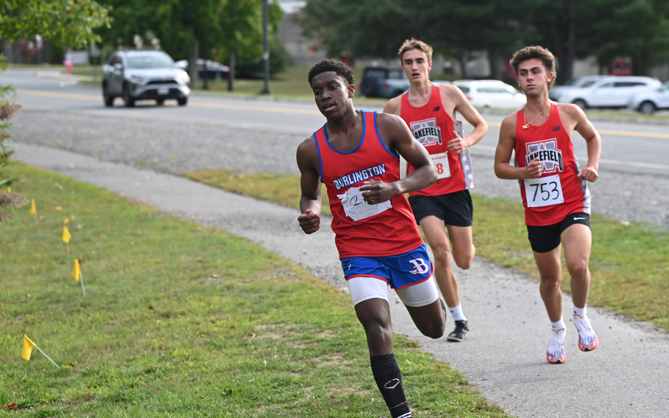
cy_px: 166
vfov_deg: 10.6
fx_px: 2261
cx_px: 393
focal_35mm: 124
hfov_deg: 16.8
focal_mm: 90
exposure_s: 1/1250
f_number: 3.5
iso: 320
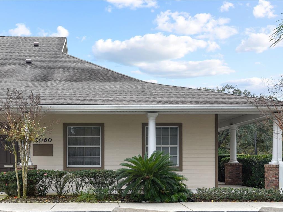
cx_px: 114
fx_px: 360
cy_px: 148
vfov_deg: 32.5
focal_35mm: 44
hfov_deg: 42.7
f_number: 8
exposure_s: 1/125
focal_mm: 29
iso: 250
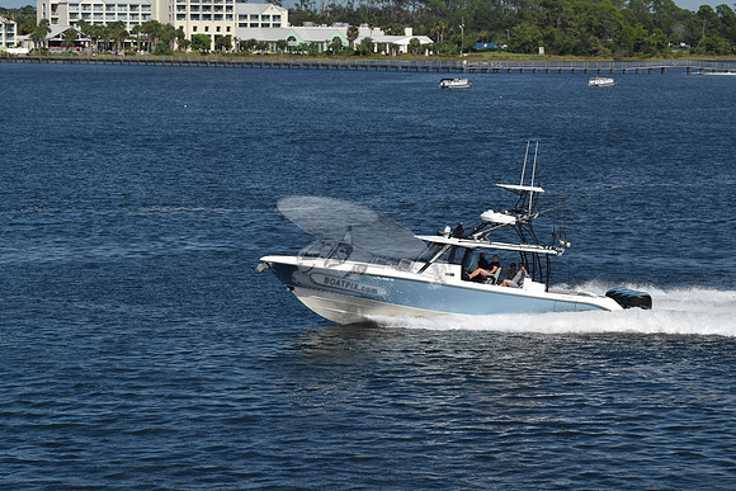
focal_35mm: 128
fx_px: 2607
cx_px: 368
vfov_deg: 10.8
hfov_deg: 16.1
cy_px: 246
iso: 400
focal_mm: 85
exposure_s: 1/1000
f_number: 16
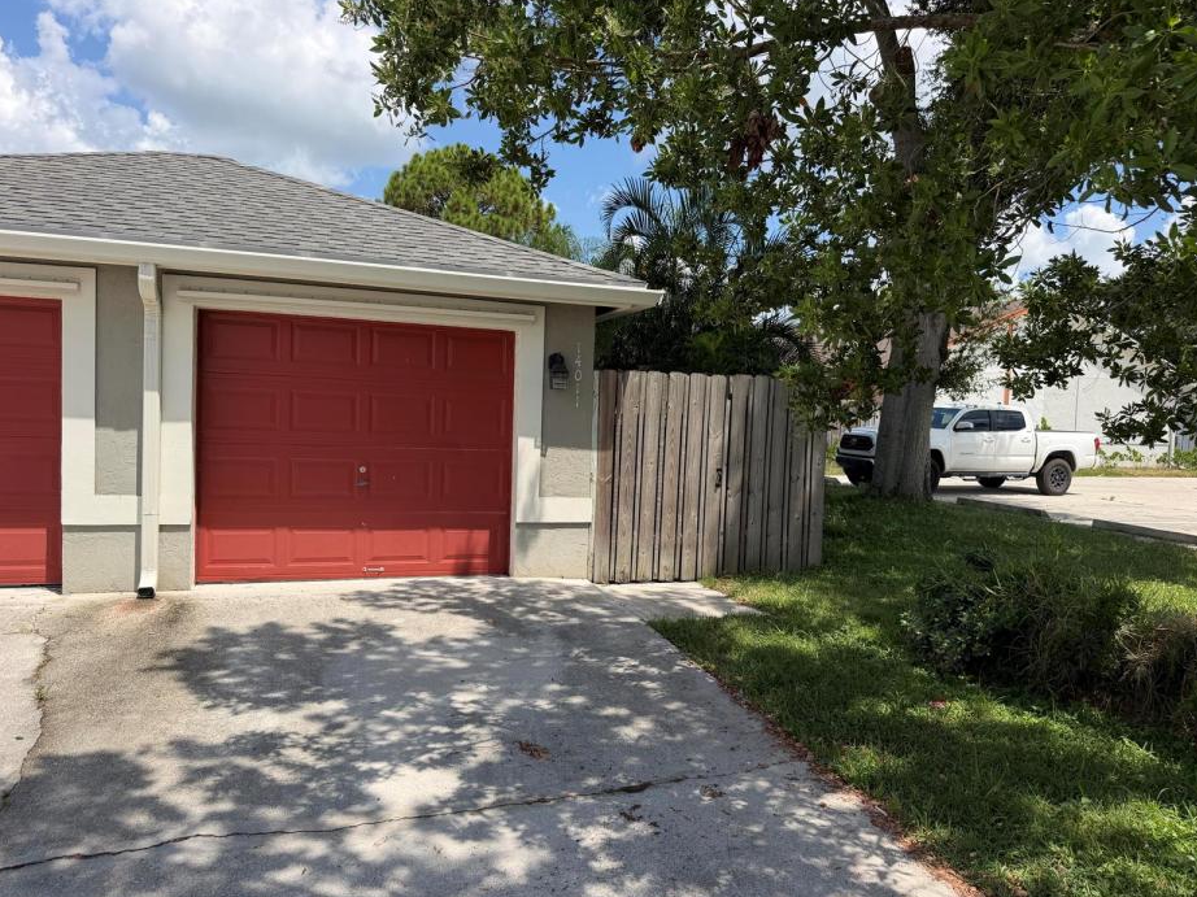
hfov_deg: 69.4
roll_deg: -1.4
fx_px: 864
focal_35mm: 25
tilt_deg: -2.9
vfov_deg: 54.8
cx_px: 592
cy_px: 462
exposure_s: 1/3584
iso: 80
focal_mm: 6.76
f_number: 1.78
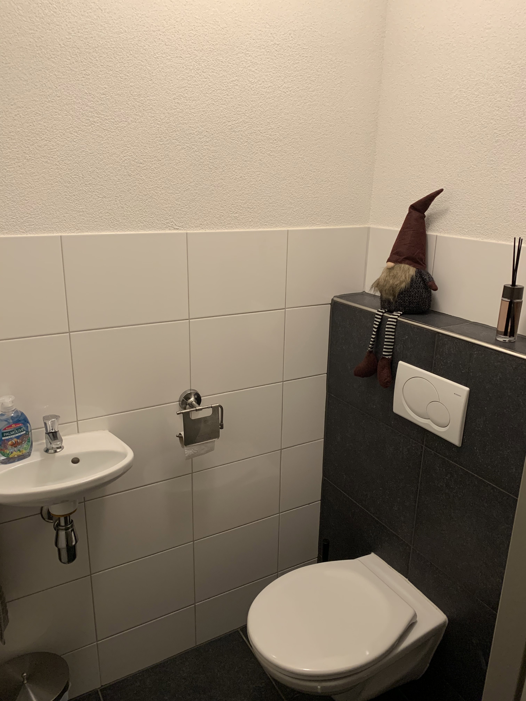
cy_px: 350
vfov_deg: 67.3
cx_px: 263
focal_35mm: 26
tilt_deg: -17.4
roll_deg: -0.6
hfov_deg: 53.1
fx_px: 527
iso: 200
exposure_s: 1/50
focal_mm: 4.25
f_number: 1.8
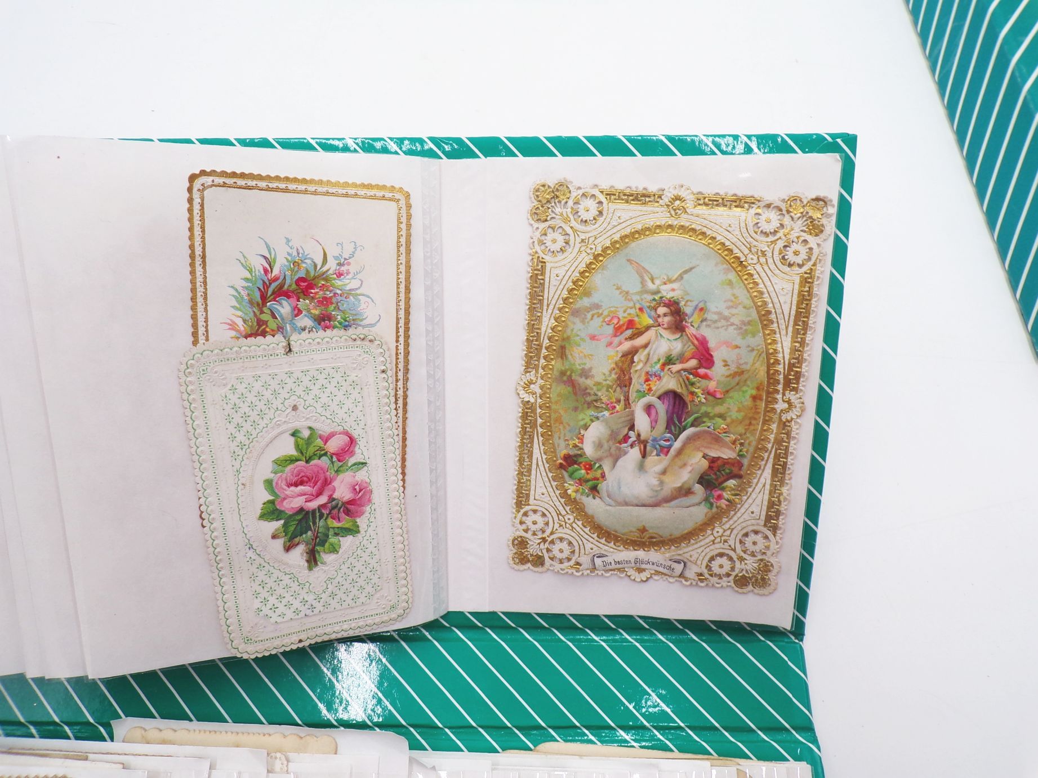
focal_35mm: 24
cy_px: 389
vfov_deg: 56.8
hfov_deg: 71.6
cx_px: 519
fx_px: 720
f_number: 4.4
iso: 94
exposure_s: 1/34
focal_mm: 4.3
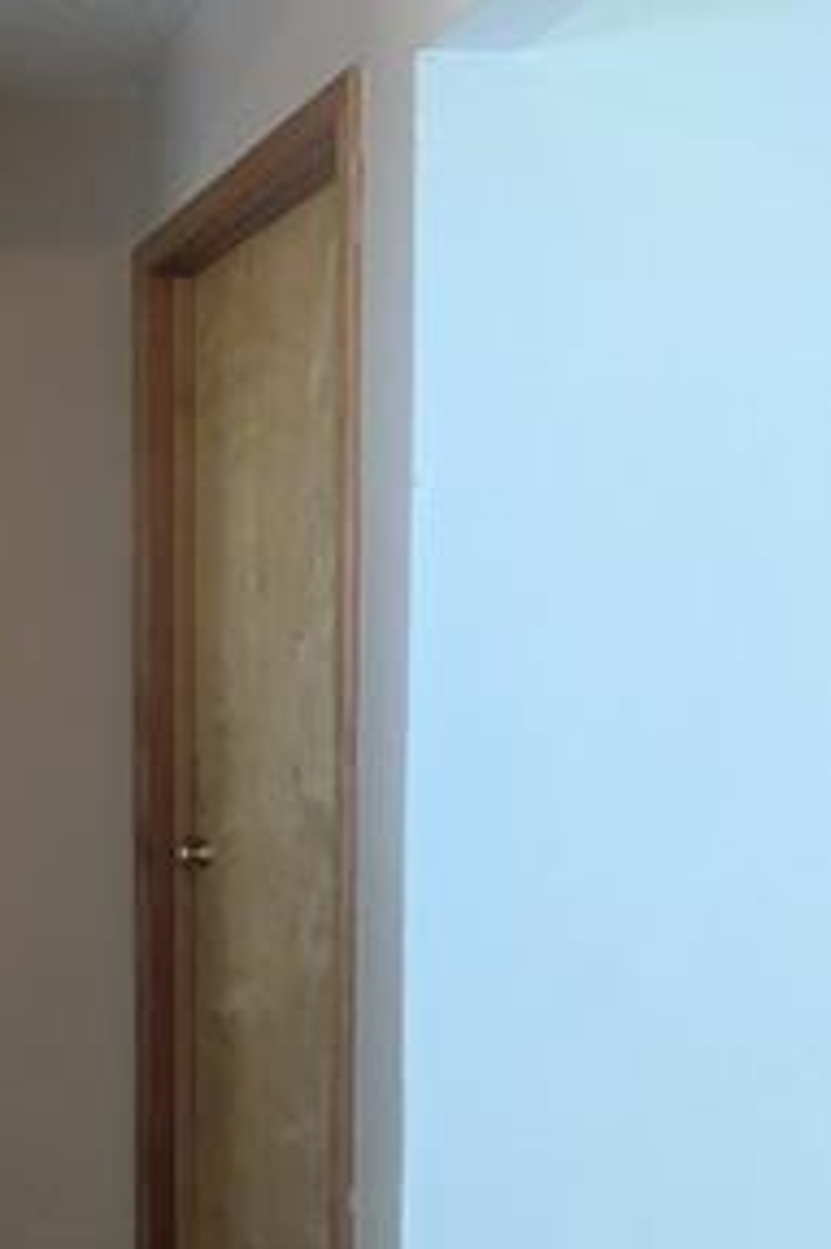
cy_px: 696
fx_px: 1352
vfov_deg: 49.5
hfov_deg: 27.1
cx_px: -322
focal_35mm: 39
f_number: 2.2
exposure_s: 1/24
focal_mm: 1.83
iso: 881
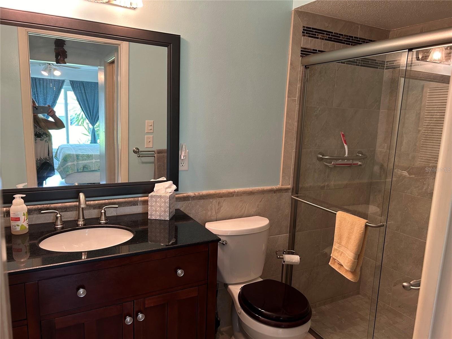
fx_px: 339
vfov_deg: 53.1
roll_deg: -2.2
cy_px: 170
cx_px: 226
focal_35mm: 26
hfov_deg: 67.3
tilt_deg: -9.5
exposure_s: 1/60
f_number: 1.5
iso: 125
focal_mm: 5.7
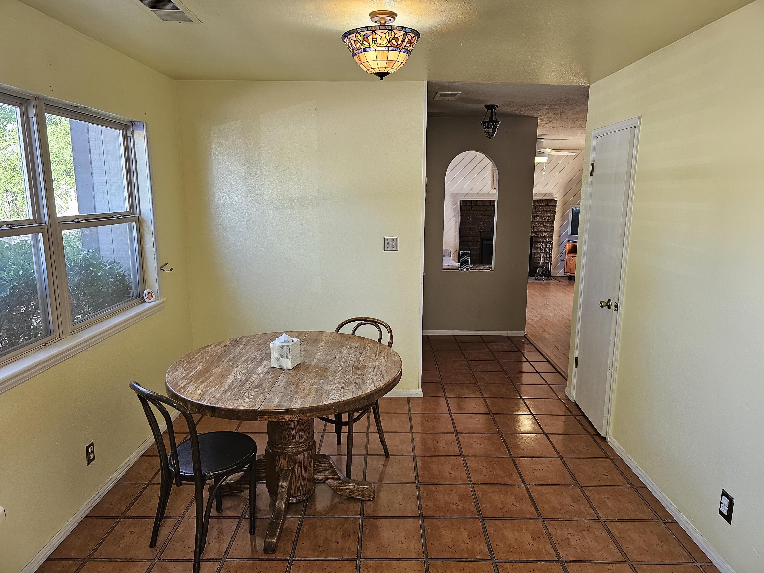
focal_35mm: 23
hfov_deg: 73.9
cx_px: 382
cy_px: 286
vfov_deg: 58.9
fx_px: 508
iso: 125
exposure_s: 1/60
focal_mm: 6.3
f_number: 1.7
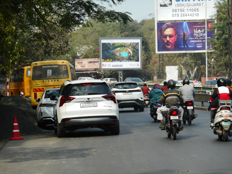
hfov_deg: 12.9
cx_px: 116
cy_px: 87
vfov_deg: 9.7
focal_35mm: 153
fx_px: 1025
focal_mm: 27.4
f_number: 6.2
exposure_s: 1/200
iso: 80
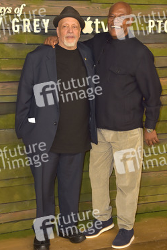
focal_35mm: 75
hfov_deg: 18.2
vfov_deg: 27.0
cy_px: 125
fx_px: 521
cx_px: 88
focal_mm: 70
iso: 500
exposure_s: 1/250
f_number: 7.1
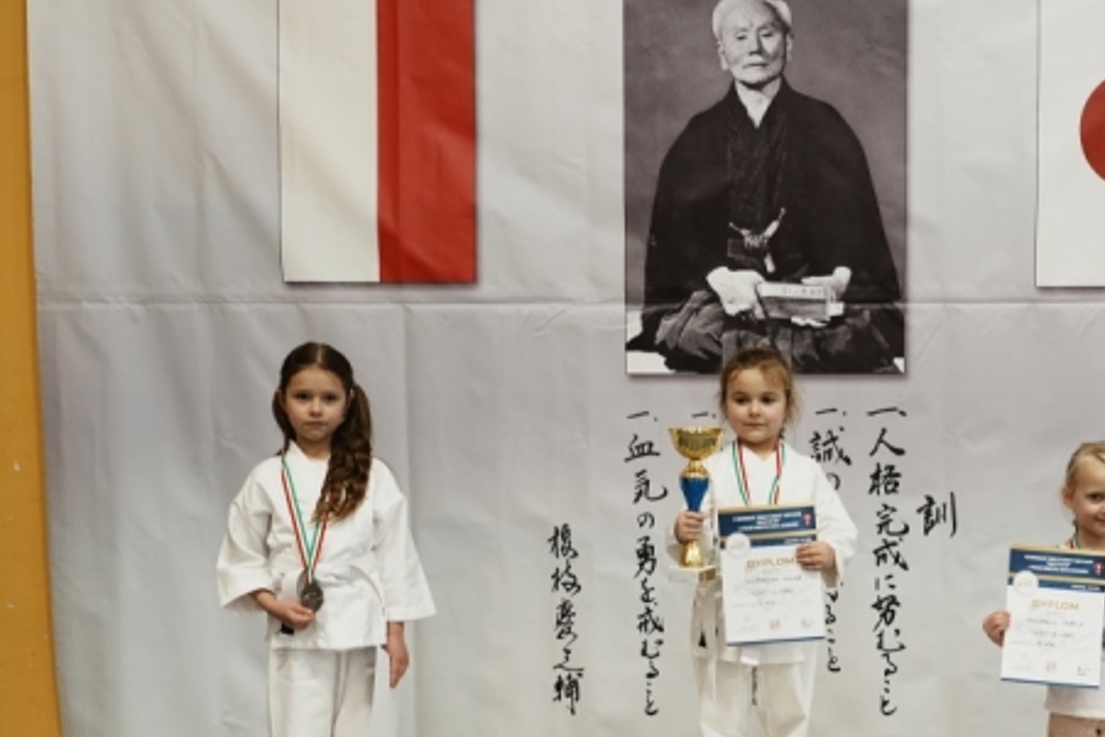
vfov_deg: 24.4
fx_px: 1689
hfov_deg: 35.7
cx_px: 767
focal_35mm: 55
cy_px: 528
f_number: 5
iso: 640
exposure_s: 1/20
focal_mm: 31
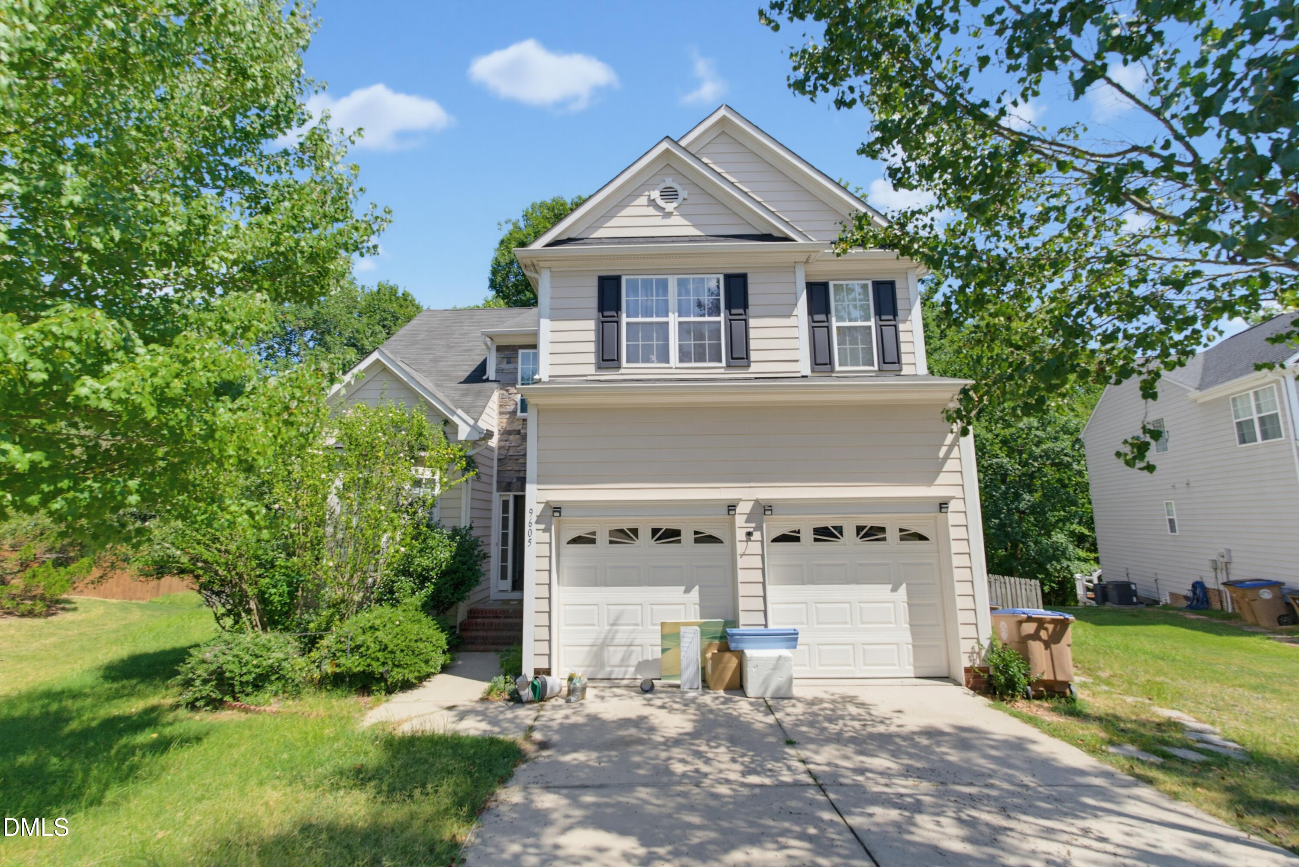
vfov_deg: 73.8
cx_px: 650
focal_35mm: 16
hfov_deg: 96.7
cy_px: 434
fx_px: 577
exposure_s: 1/250
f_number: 11
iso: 500
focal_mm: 16
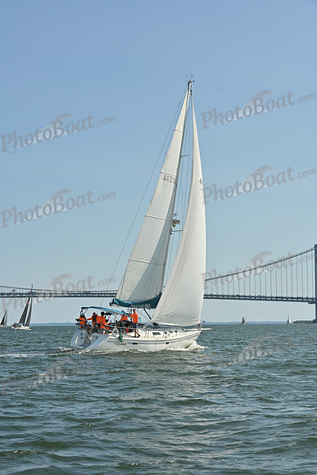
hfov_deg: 17.1
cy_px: 238
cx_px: 158
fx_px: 1056
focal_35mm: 80
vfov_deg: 25.4
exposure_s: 1/1250
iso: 320
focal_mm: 80
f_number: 10
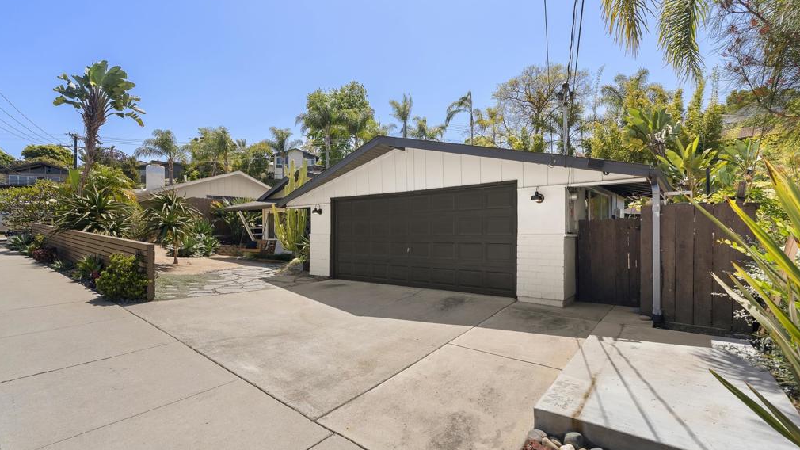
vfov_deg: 63.9
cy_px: 233
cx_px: 402
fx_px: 361
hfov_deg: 95.9
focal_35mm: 17
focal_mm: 16
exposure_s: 1/800
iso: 500
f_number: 8
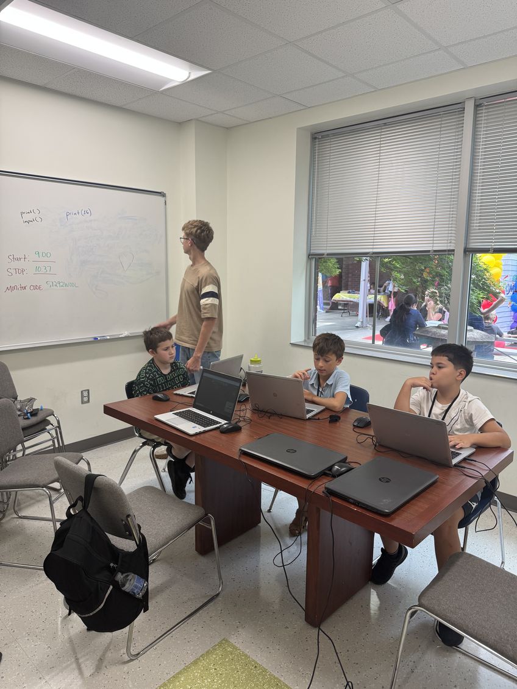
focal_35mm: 24
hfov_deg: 56.8
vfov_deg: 71.6
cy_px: 344
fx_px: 478
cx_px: 258
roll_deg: -0.6
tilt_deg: -7.8
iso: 125
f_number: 1.78
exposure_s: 1/120
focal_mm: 6.76
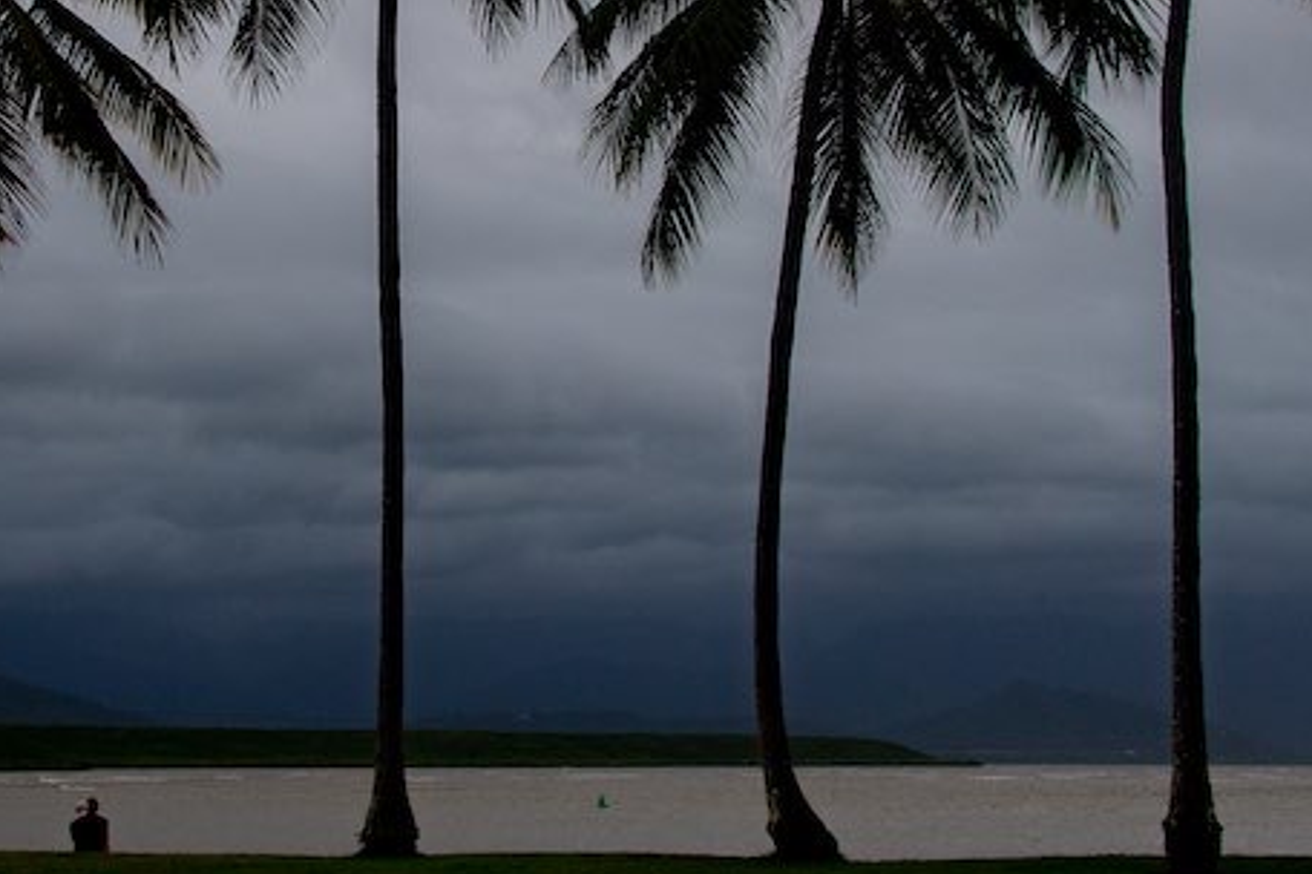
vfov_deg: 19.0
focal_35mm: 71
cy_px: 167
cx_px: 403
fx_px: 2587
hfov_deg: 28.2
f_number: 8
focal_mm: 36
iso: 1600
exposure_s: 1/500
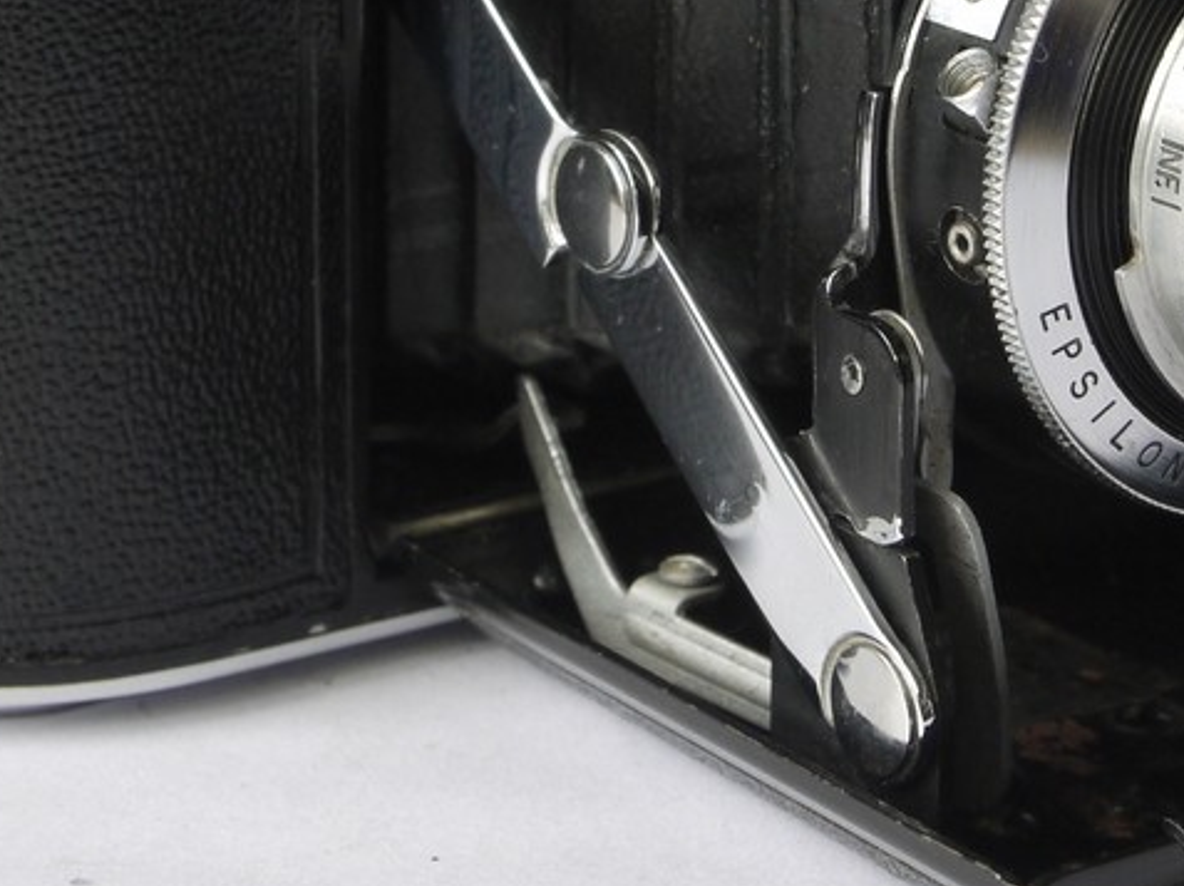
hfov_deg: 14.0
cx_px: 578
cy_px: -65
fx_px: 4819
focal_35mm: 141
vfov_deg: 10.4
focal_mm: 28
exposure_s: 1/15
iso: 400
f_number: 8
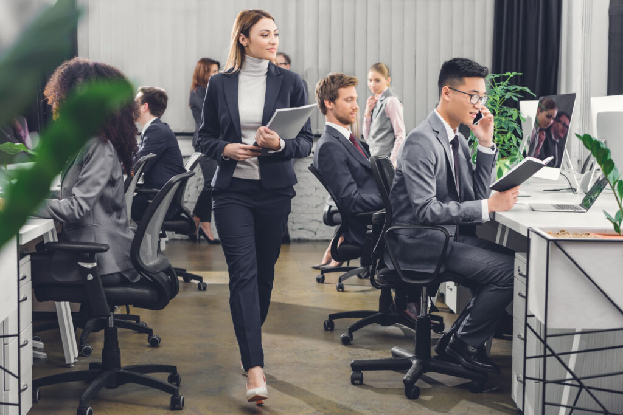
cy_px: 208
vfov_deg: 22.6
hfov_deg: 33.4
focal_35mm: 60
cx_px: 312
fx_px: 1038
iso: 80
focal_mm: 60
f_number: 3.5
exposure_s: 1/200
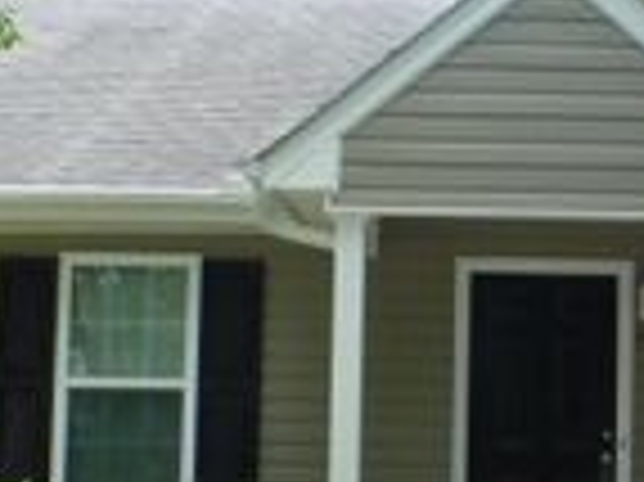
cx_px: 536
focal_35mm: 84
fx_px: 1561
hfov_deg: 22.9
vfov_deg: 17.5
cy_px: 336
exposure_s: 1/2000
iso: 800
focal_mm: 4.3
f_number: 3.3
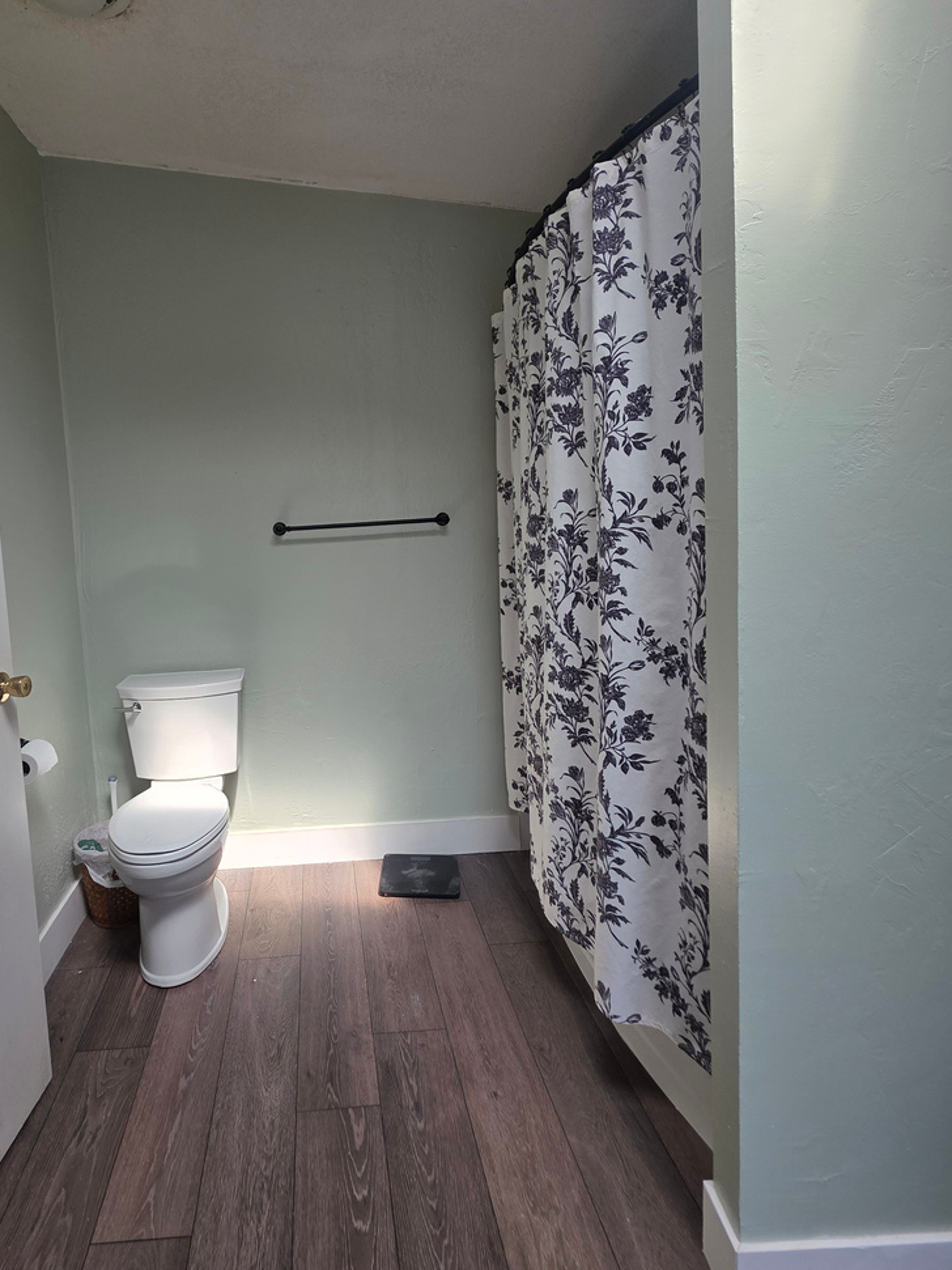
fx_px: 660
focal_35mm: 18
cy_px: 574
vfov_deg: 87.5
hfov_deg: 69.8
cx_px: 330
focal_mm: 2.2
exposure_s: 1/120
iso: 25
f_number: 1.9
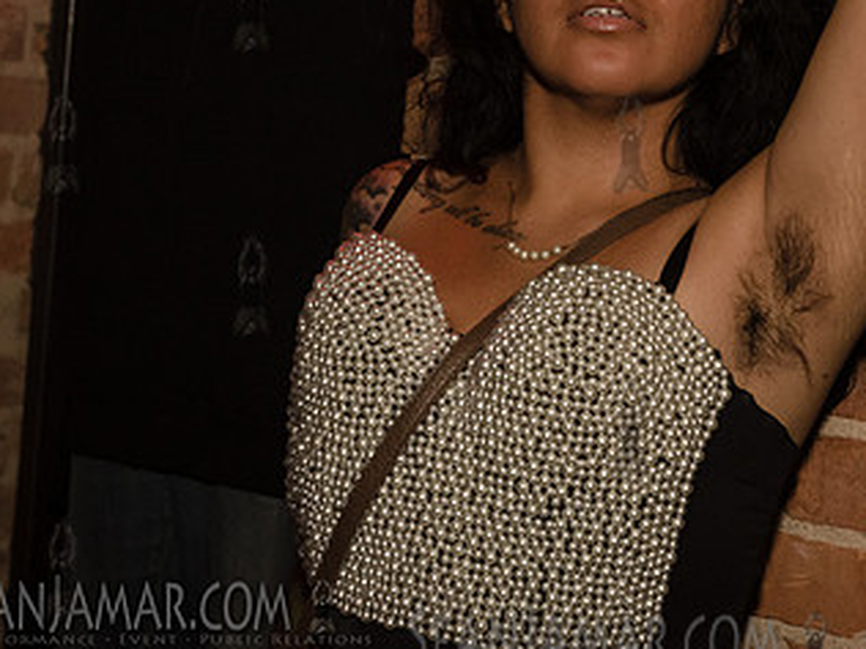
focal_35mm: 91
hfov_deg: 21.5
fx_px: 2277
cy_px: 141
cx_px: 572
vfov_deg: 16.1
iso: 2000
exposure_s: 1/320
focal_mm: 48
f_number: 4.5
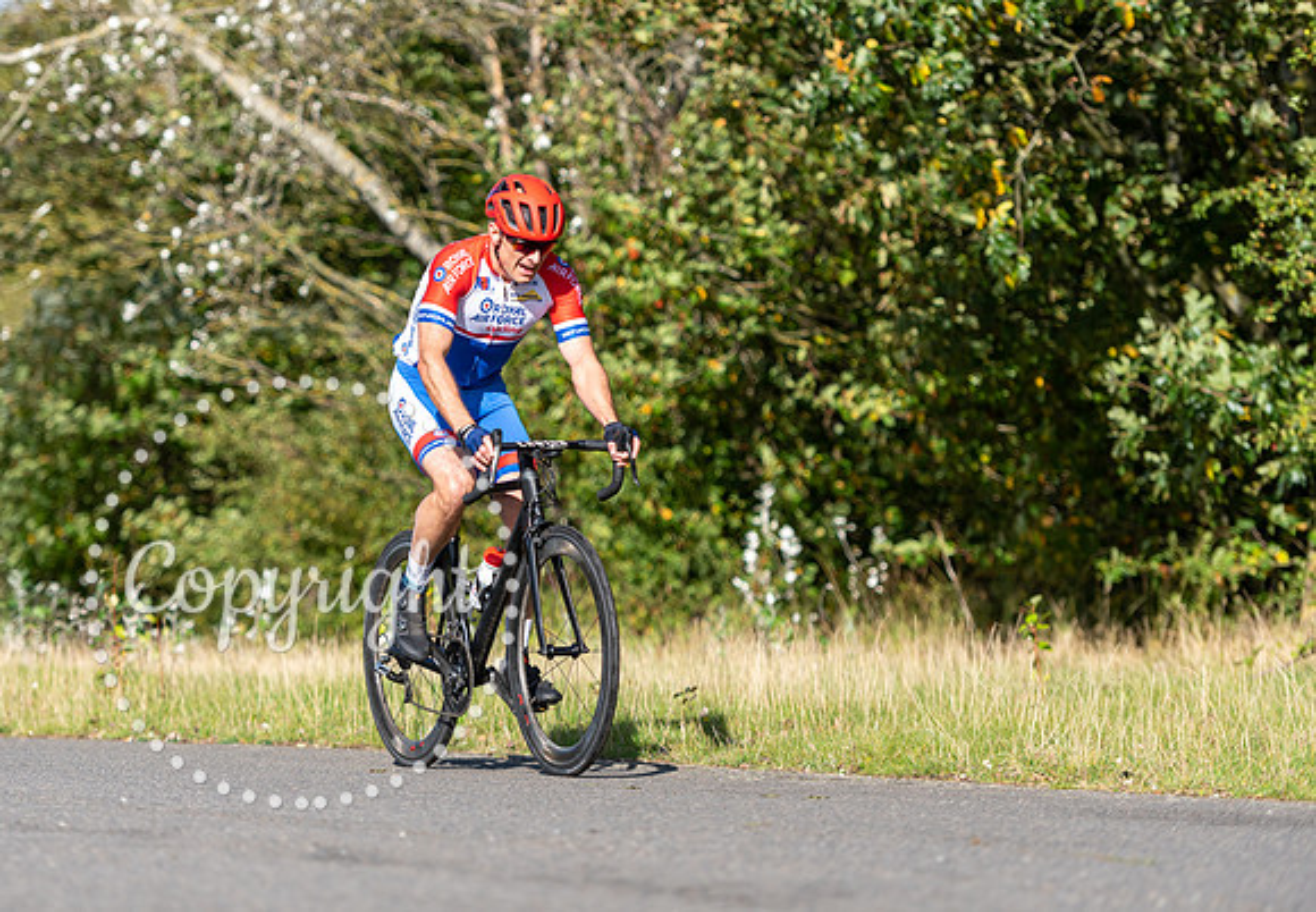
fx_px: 5656
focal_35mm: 153
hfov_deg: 13.3
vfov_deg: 9.2
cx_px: 481
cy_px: 355
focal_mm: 122
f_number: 2.8
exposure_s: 1/2500
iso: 160
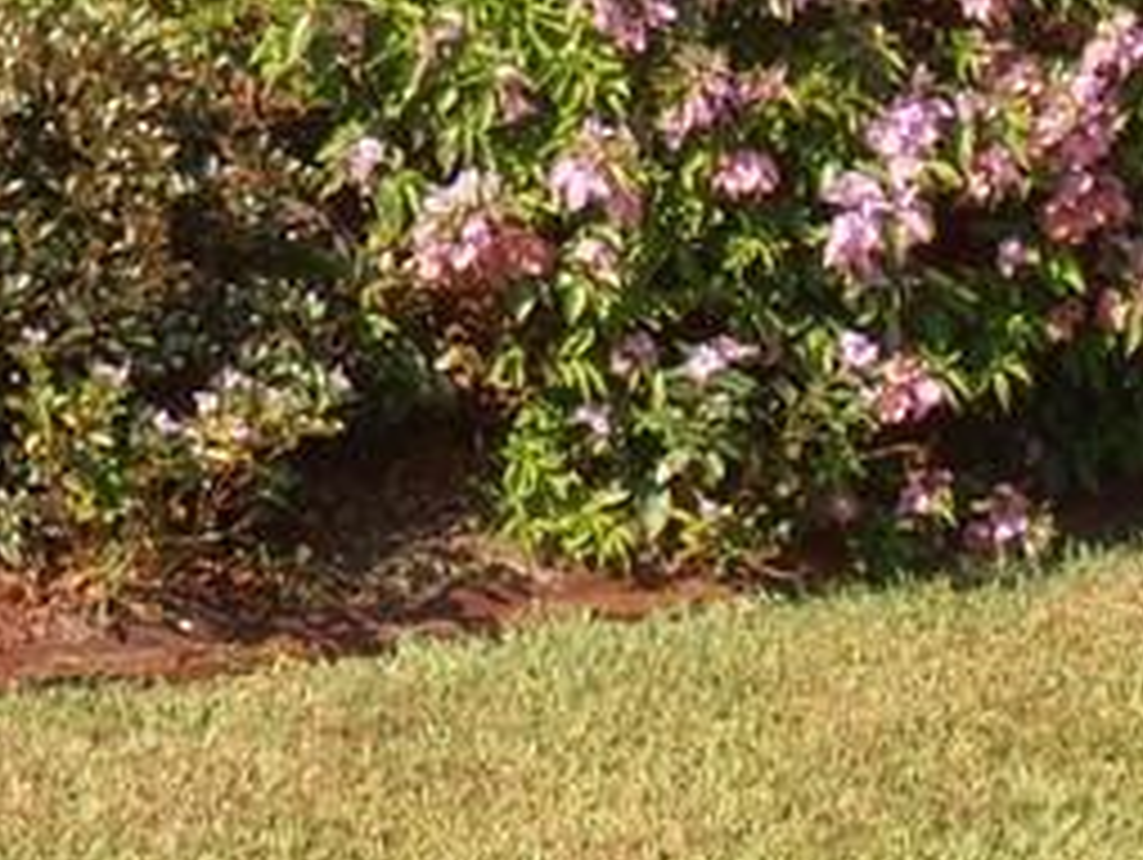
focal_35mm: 149
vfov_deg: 9.7
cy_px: -405
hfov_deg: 13.2
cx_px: 450
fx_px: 4925
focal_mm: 6.61
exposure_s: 1/640
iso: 80
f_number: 3.9
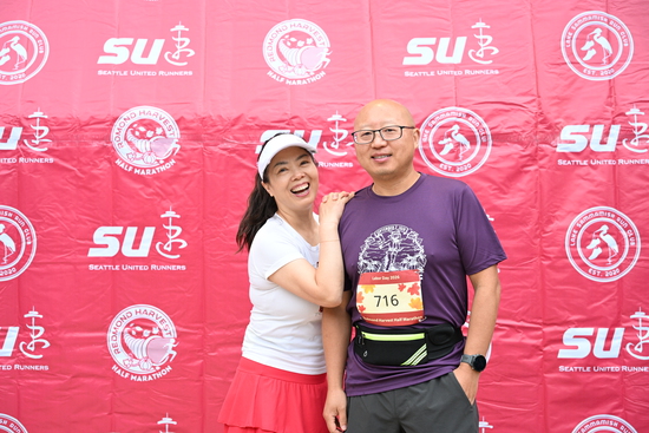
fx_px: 920
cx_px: 324
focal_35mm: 51
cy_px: 216
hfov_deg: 38.9
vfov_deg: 26.5
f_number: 4
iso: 2000
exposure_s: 1/320
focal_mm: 51
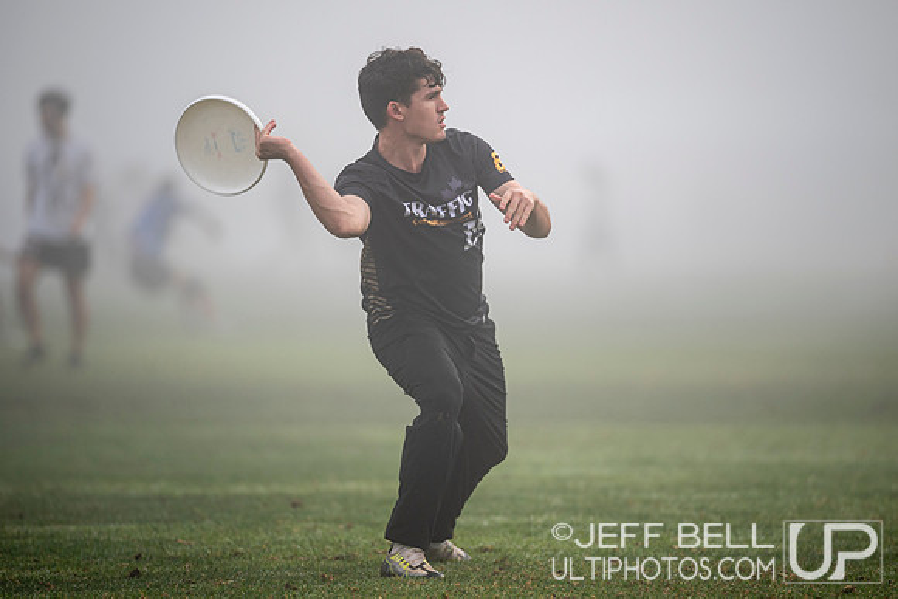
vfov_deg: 3.6
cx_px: 477
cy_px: 270
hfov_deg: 5.3
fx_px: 9613
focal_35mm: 385
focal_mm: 300
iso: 100
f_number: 2.8
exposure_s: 1/1000
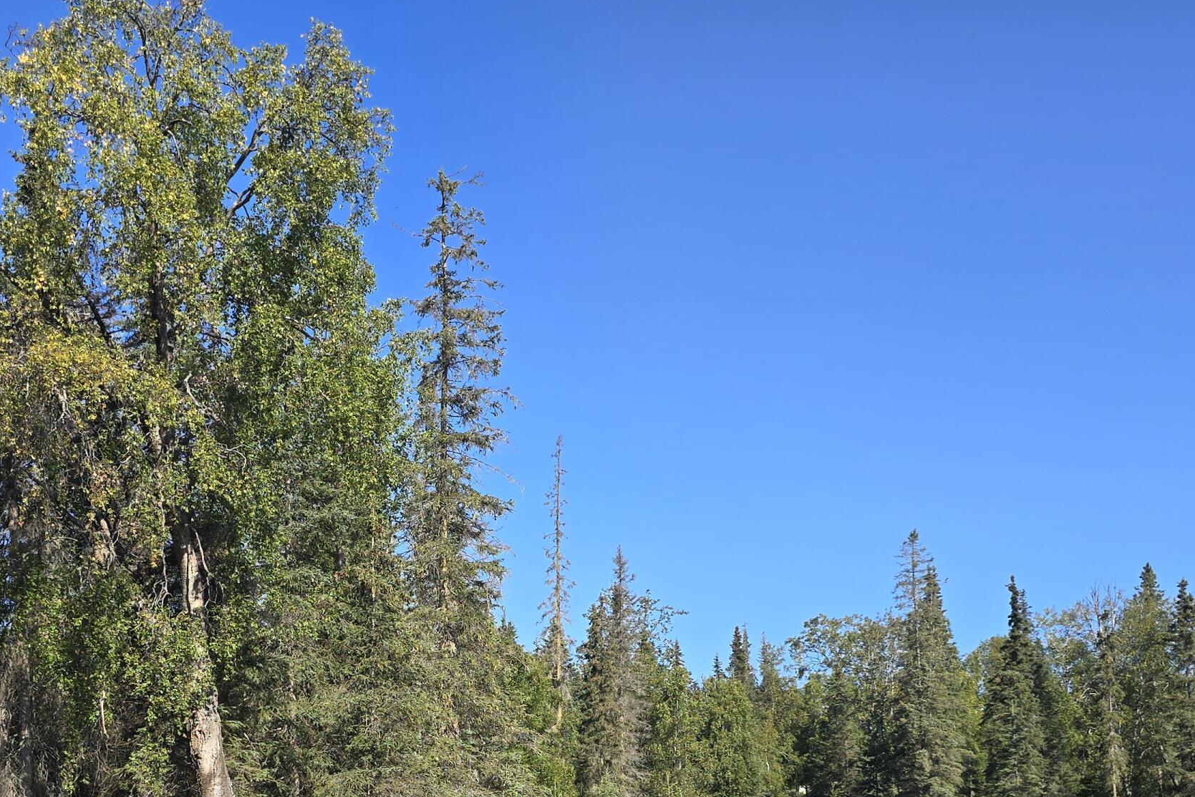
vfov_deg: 29.2
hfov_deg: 45.2
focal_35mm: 43
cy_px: 798
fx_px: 1427
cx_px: 494
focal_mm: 6.3
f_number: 1.7
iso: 12
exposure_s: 1/551
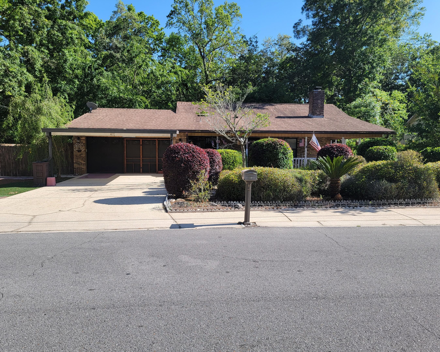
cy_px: 177
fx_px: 339
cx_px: 213
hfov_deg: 66.0
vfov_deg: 54.9
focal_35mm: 26
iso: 16
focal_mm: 6.7
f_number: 1.8
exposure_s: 1/583
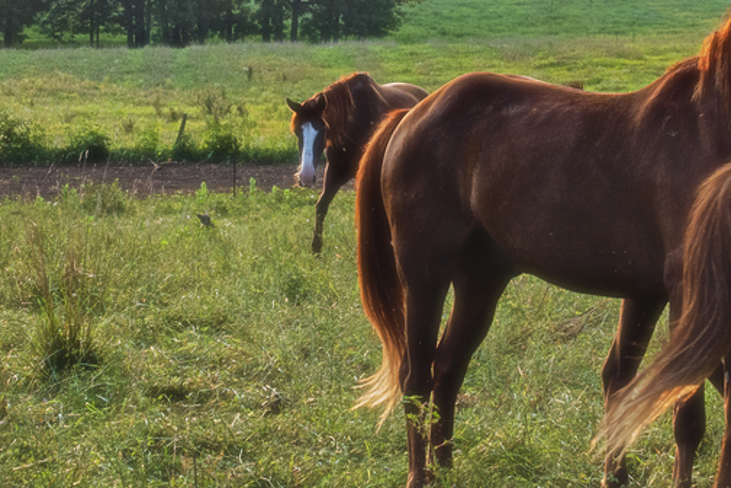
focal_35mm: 160
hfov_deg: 12.8
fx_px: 3249
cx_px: 420
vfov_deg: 8.5
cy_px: -60
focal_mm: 38
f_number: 8
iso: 160
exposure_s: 1/250
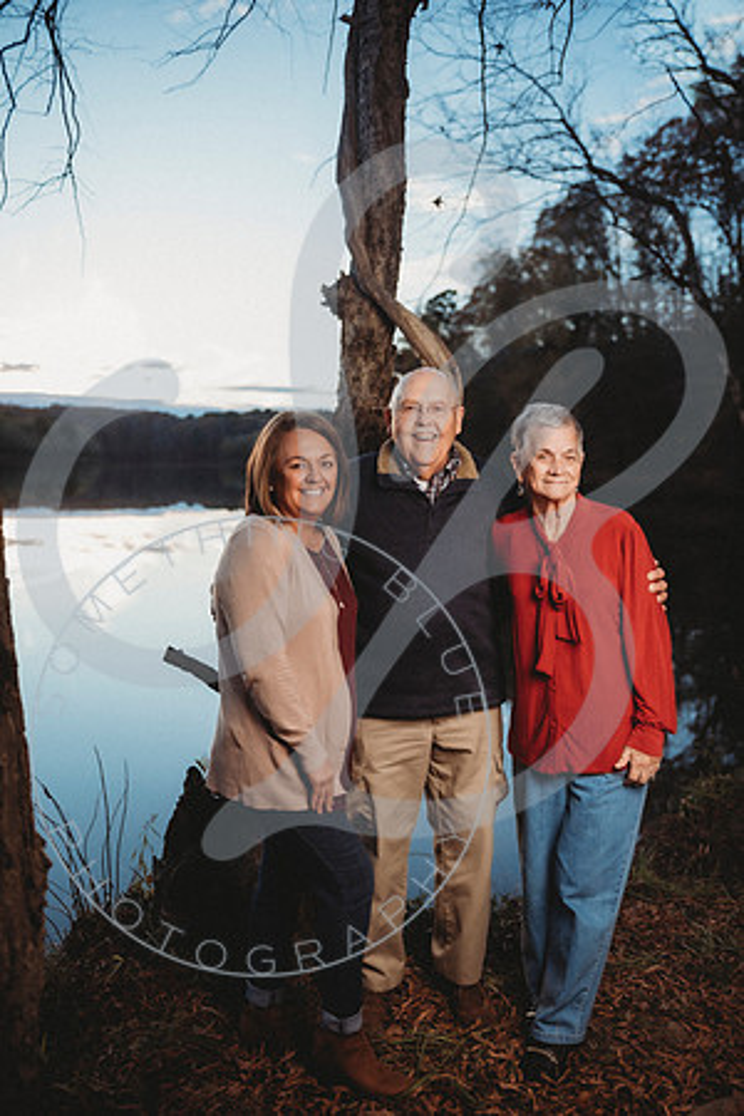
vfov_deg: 58.7
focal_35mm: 32
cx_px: 372
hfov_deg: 41.1
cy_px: 558
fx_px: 992
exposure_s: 1/400
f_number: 2.8
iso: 200
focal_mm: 32
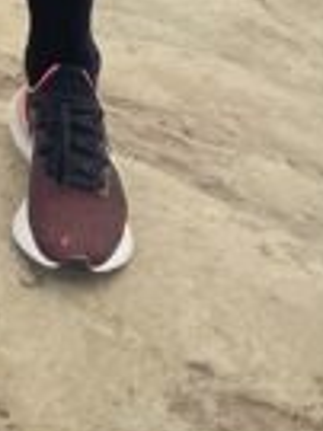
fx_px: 2455
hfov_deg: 7.0
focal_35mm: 197
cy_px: -900
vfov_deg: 8.3
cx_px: -502
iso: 32
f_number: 1.6
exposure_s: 1/3401
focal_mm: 4.2
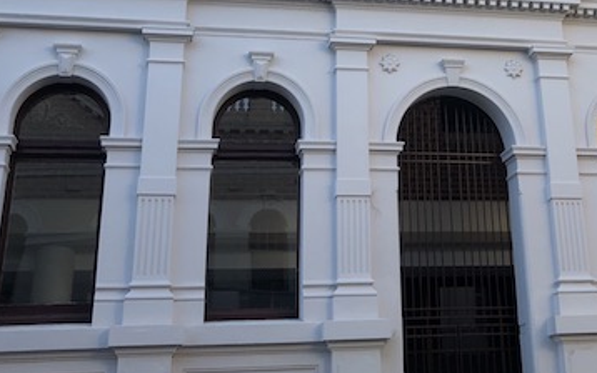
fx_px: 944
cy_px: 9
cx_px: 440
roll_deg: +0.7
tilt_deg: +23.4
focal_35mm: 58
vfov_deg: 21.7
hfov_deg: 34.4
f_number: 1.8
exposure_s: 1/381
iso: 20
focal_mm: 3.99
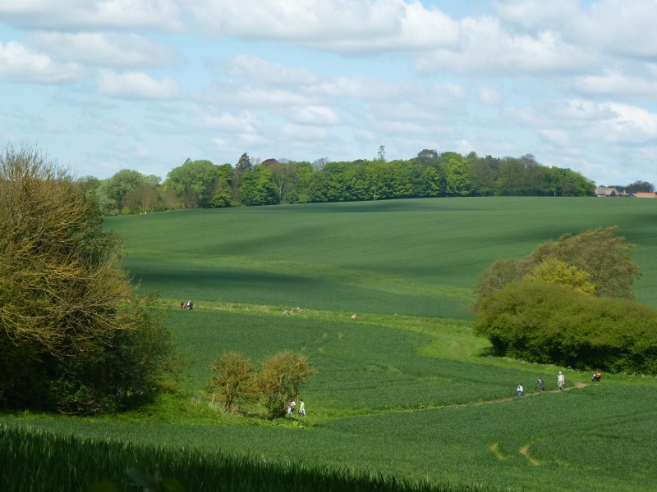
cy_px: 246
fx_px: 1689
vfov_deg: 16.6
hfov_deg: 22.0
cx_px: 328
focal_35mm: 89
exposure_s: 1/500
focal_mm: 16
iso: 100
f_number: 4.9
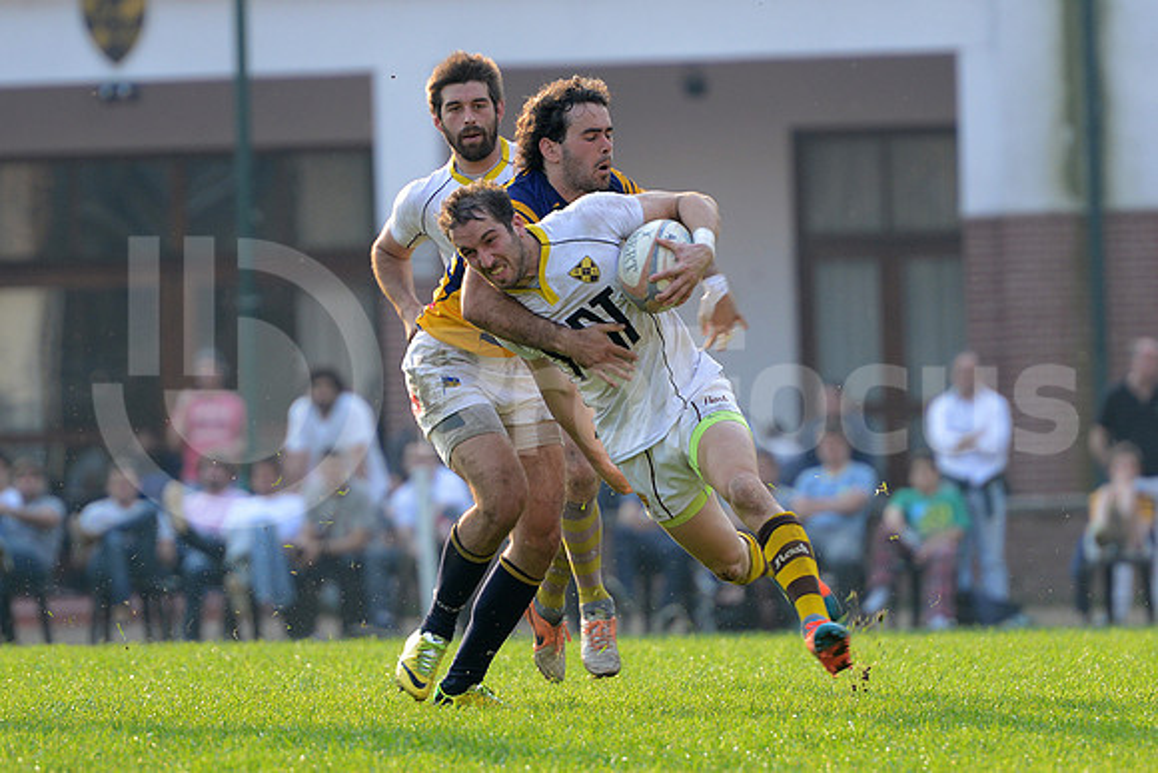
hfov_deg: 7.4
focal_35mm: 280
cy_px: 386
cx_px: 579
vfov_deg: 4.9
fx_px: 9008
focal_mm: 280
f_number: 4
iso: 500
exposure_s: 1/500
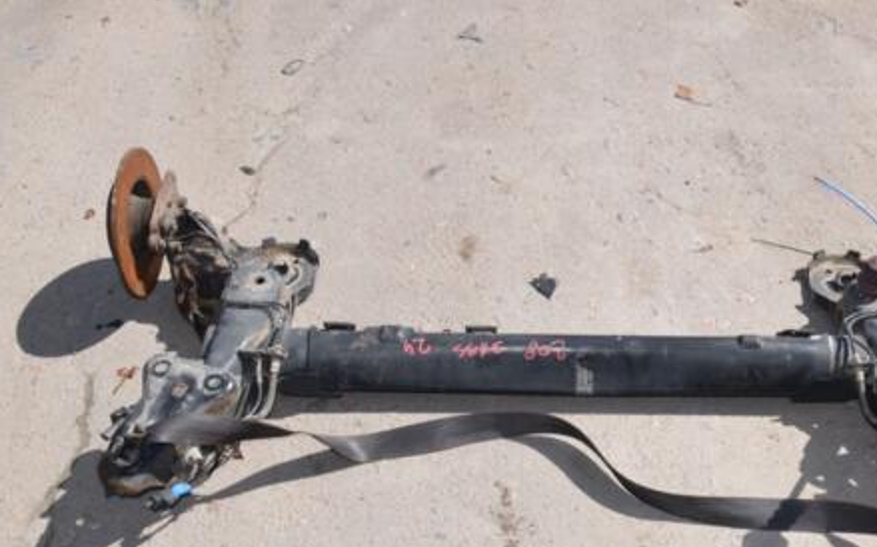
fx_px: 1099
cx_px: 547
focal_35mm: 46
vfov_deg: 27.8
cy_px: 367
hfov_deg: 43.2
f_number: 25
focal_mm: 22
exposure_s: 1/200
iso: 800
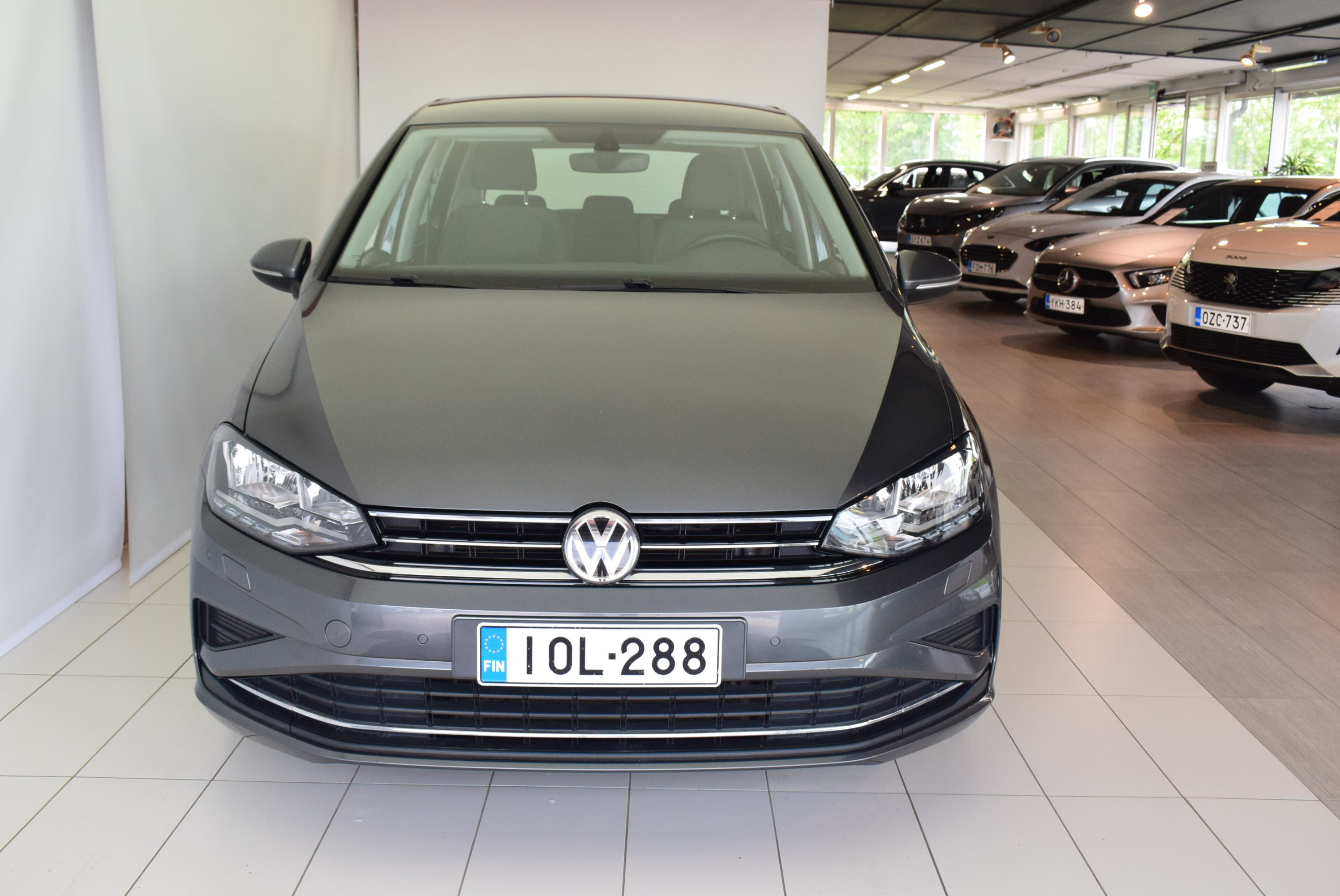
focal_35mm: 38
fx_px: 1397
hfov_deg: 51.2
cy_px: 448
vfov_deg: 35.6
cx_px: 670
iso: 1600
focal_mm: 25
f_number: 8
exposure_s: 1/250
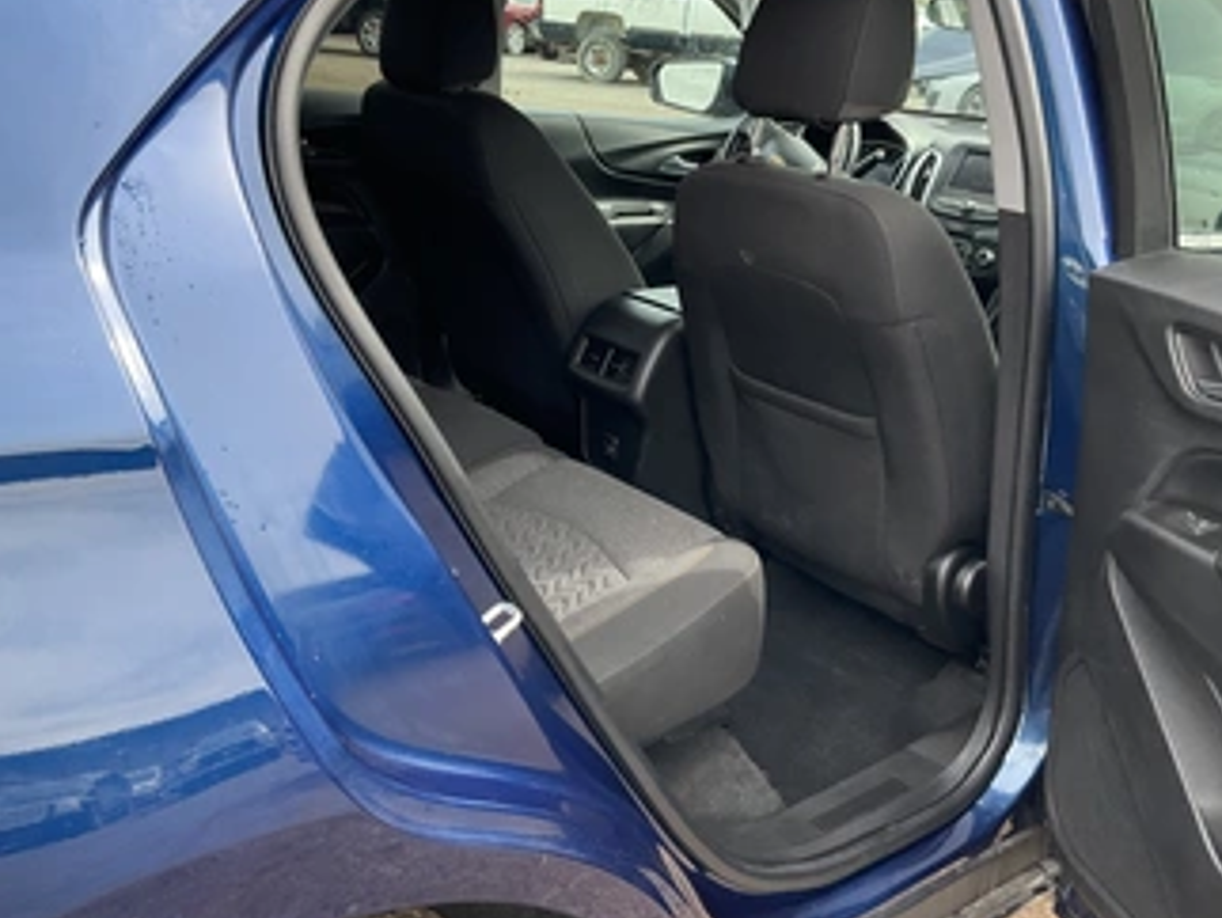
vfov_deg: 39.5
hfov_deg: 51.3
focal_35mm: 36
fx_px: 1272
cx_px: 634
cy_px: 360
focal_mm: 3
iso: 20
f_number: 1.8
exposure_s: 1/186
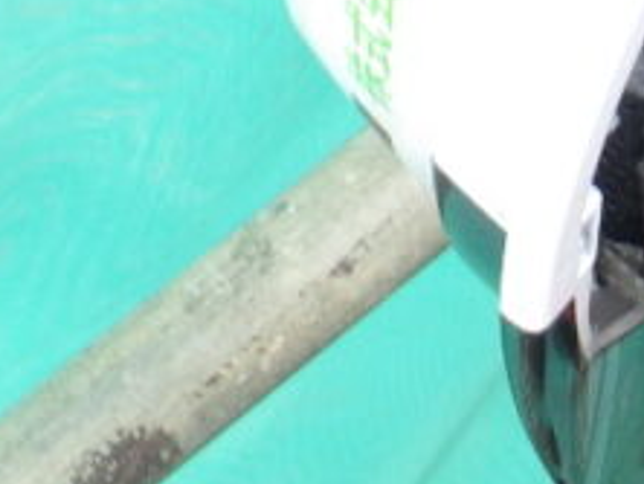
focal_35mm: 129
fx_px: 2403
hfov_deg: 14.9
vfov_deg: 10.3
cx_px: 717
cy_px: 1067
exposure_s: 1/160
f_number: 4.2
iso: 125
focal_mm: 5
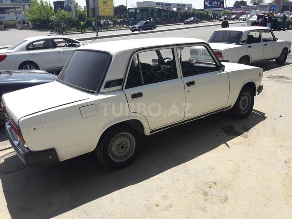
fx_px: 236
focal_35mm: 28
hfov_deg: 63.4
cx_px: 146
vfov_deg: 49.7
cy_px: 110
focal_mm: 3.7
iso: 40
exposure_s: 1/1368
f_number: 1.9
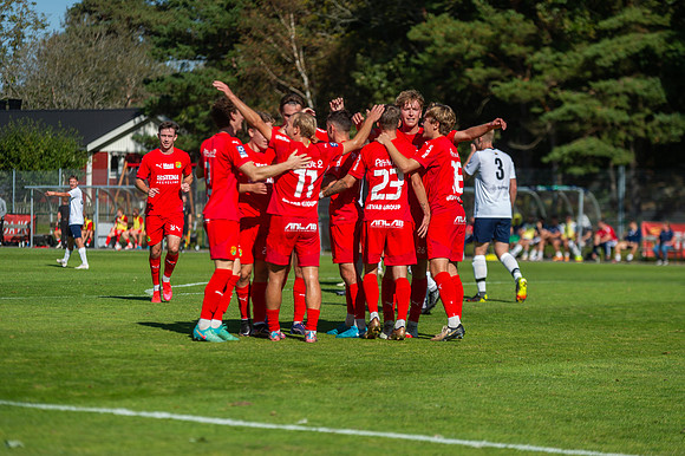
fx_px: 2735
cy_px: 228
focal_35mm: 144
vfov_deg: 9.5
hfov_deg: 14.3
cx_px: 342
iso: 100
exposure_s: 1/1600
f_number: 3.2
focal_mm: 140
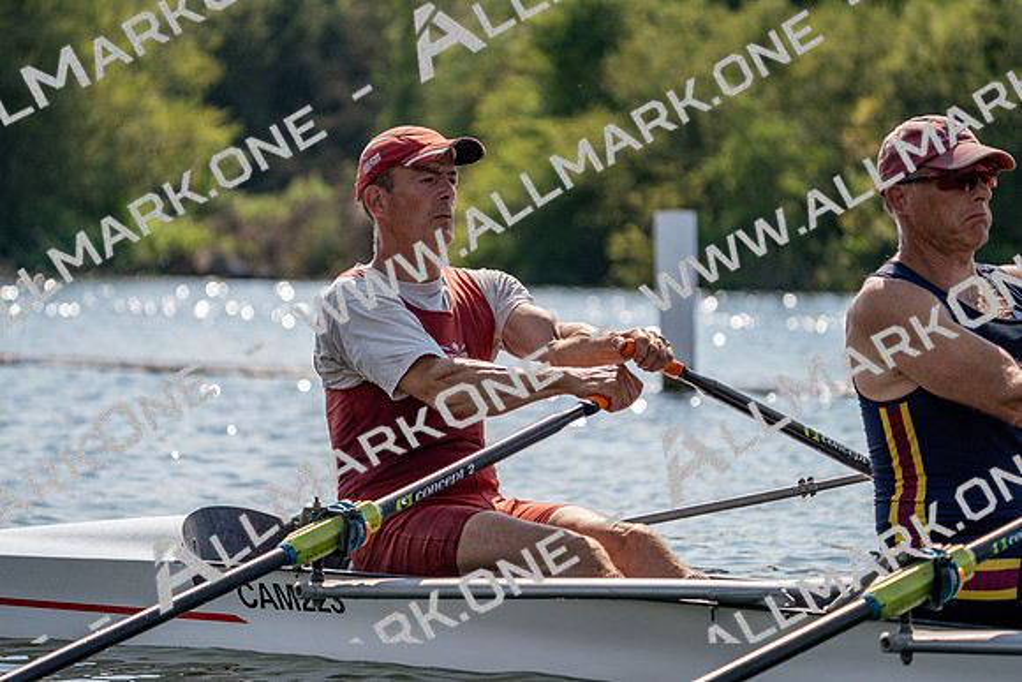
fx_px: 5679
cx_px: 511
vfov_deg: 6.9
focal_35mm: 200
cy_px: 341
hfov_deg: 10.3
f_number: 5.6
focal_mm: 200
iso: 160
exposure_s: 1/1600
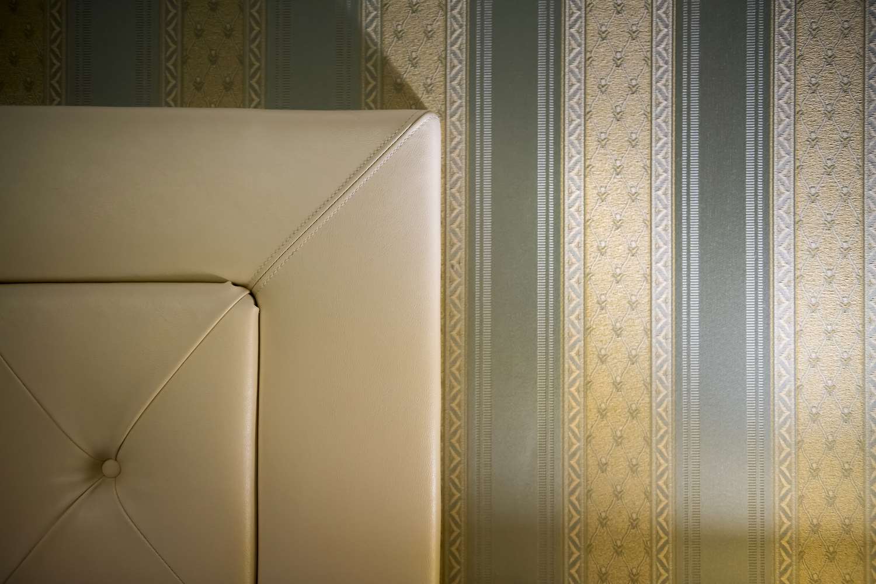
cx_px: 438
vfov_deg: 35.1
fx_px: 925
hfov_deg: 50.7
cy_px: 292
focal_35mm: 38
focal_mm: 38
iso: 1000
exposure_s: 1/250
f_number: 2.8
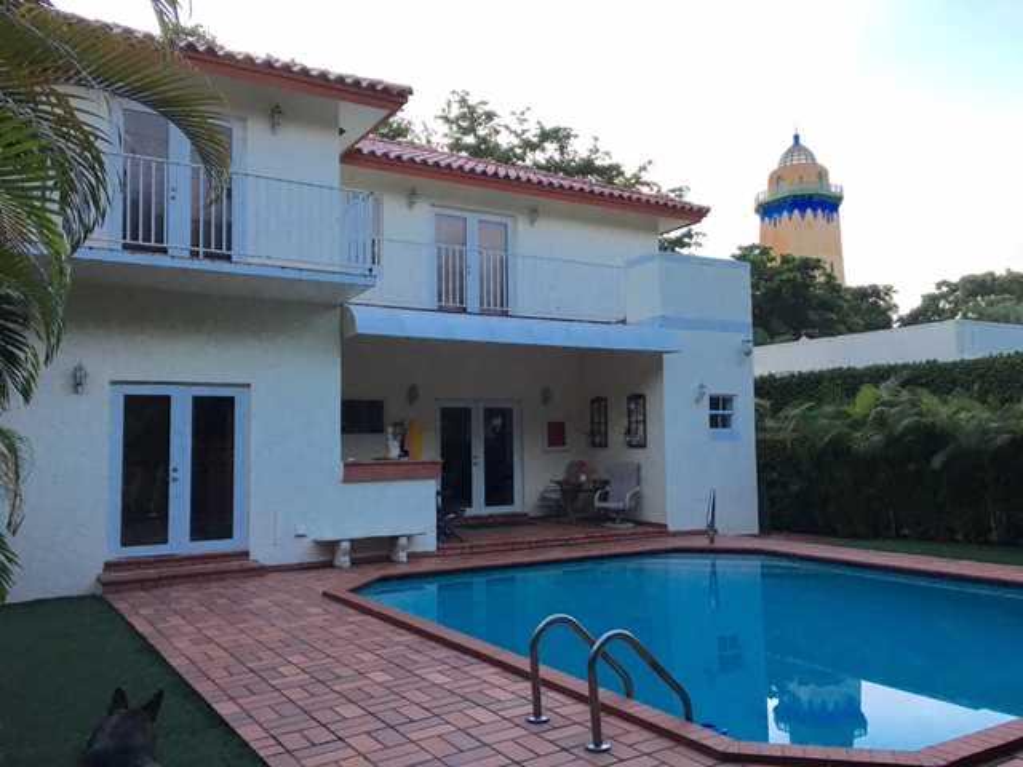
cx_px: 512
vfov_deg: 48.2
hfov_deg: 61.7
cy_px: 384
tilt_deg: +5.4
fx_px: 857
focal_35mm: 29
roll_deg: +1.2
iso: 32
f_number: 2.2
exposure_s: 1/30
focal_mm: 4.15
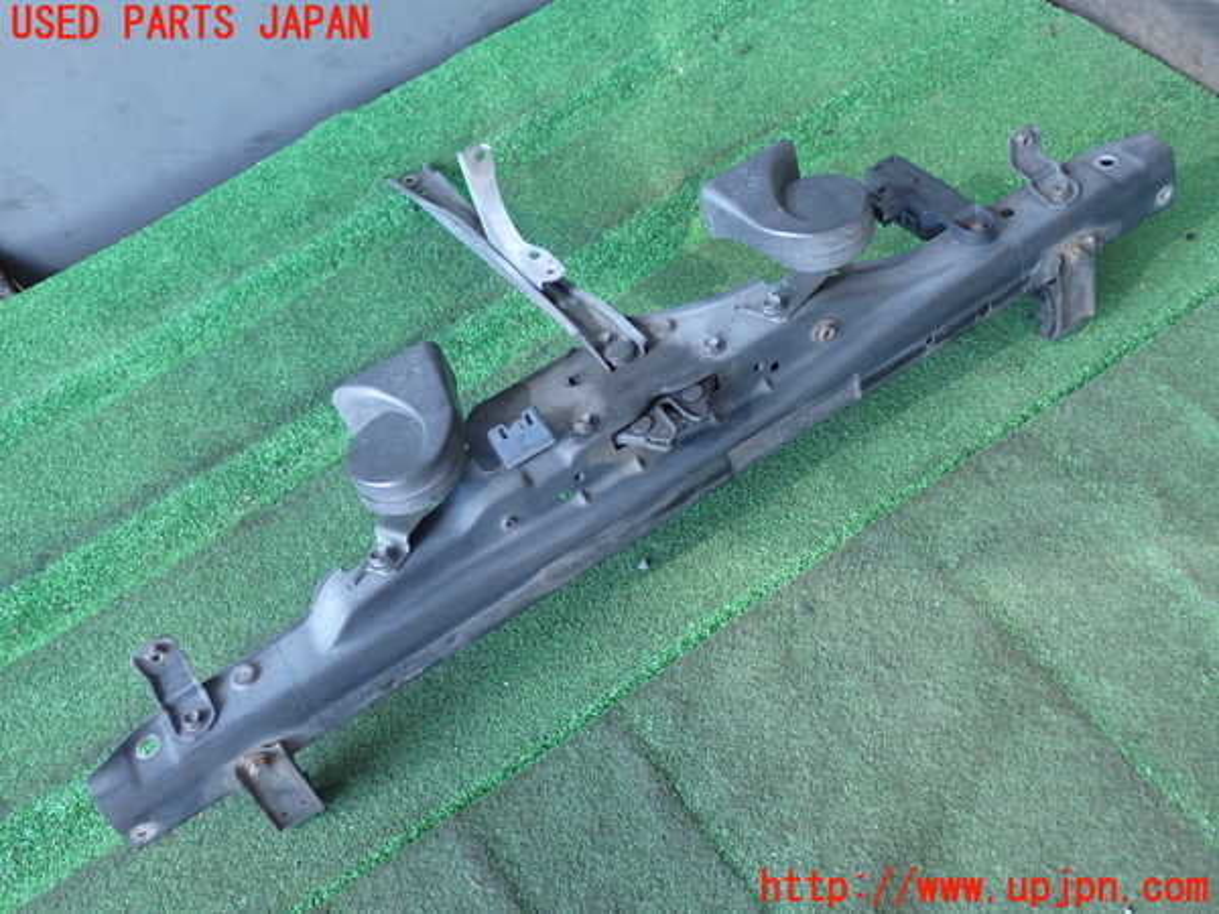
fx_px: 1268
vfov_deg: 39.7
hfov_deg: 51.4
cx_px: 610
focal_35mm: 36
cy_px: 457
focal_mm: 6.37
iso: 200
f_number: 2.5
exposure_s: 1/50
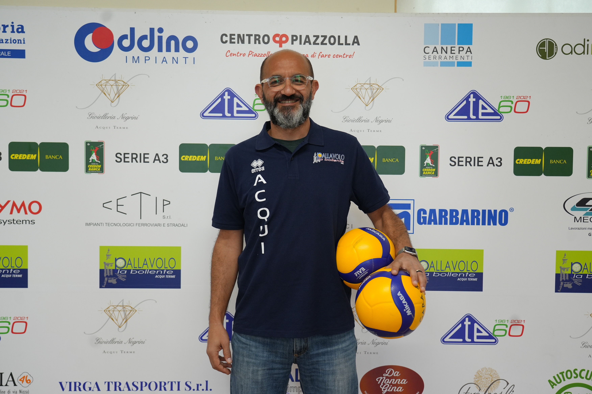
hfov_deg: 45.4
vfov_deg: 31.2
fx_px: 707
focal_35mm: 43
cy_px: 197
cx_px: 296
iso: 1000
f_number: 4
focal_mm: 43
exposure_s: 1/160
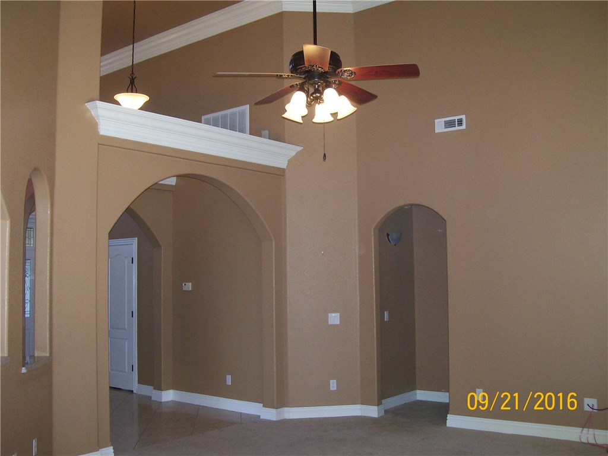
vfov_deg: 39.7
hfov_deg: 51.4
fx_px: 632
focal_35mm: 36
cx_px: 304
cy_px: 228
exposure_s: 1/64
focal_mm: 6
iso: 140
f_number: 2.7
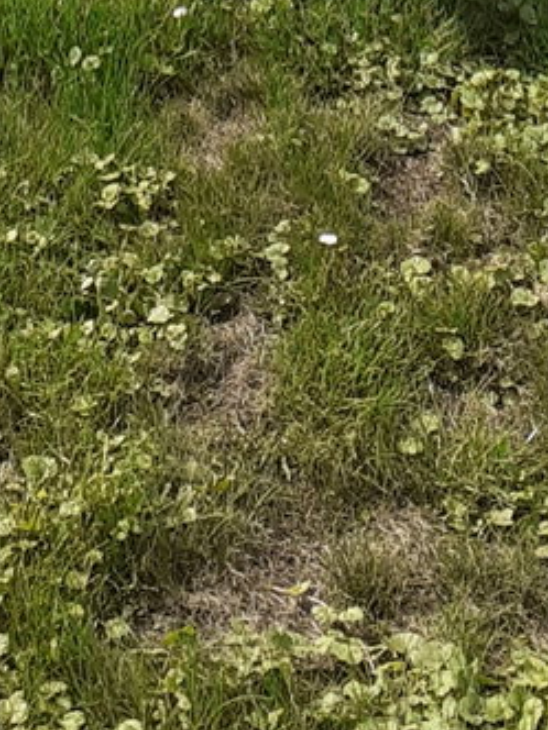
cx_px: 222
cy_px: -997
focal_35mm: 139
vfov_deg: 11.7
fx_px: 2934
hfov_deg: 10.7
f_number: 1.9
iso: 40
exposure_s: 1/1733
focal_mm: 3.6
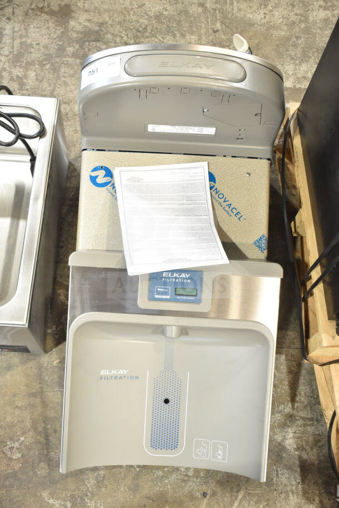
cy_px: 254
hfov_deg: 35.5
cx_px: 170
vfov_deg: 51.3
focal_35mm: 38
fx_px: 529
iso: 1600
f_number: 5
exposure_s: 1/100
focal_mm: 25
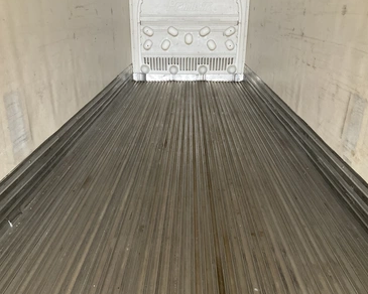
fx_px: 338
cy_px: 146
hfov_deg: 57.2
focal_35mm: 31
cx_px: 177
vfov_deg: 47.1
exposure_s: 1/60
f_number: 1.8
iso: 125
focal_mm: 3
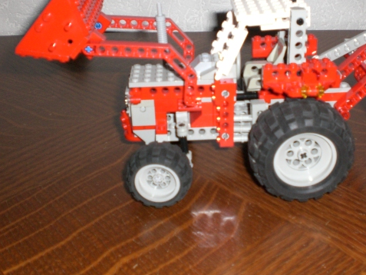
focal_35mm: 51
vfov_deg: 28.5
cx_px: 236
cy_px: 117
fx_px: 539
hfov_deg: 37.2
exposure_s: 1/60
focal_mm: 6.3
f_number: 3.1
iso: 200
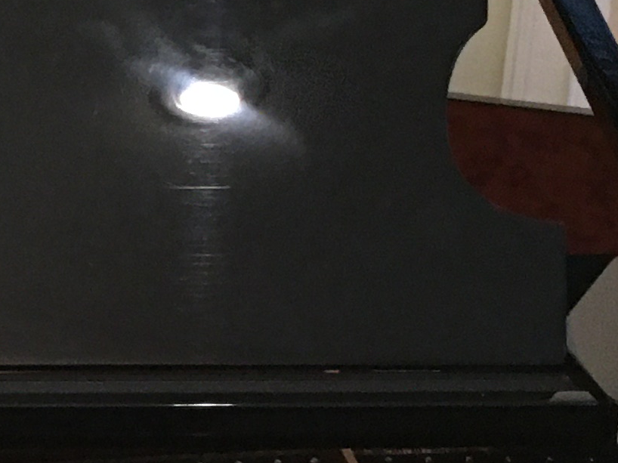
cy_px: 587
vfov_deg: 10.2
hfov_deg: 13.2
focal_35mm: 143
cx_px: -236
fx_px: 2552
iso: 80
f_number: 2.2
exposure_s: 1/8
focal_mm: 4.15
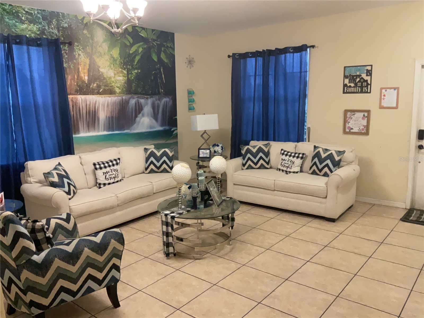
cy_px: 159
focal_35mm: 29
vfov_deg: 48.2
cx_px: 212
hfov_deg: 61.7
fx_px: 355
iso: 250
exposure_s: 1/60
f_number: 1.8
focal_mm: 3
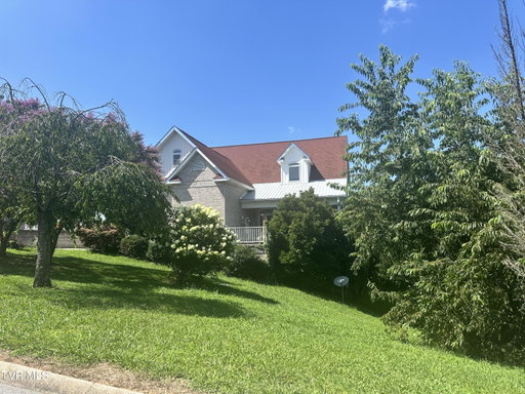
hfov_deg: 71.6
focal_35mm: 24
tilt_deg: +6.0
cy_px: 197
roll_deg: +0.9
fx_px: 364
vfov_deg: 56.8
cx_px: 262
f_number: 1.78
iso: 80
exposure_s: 1/2732
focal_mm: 6.86
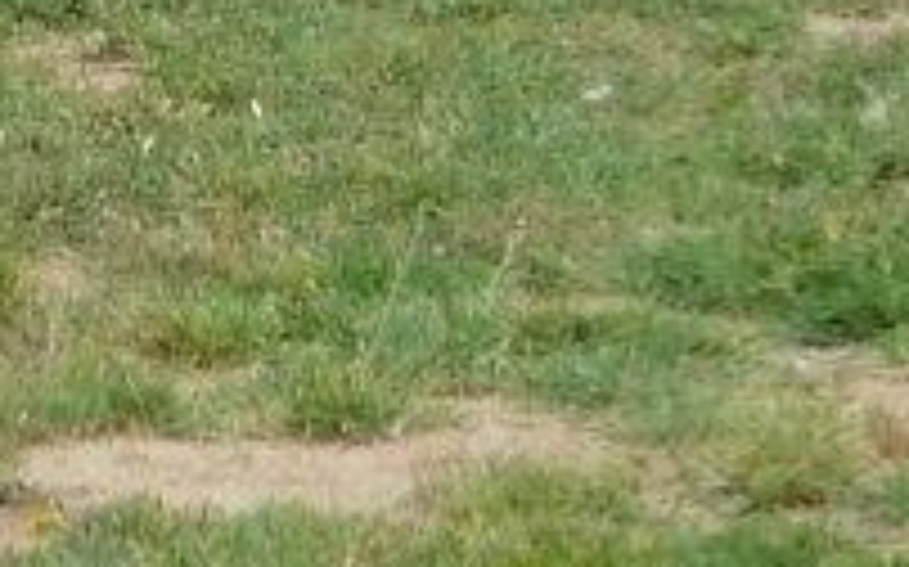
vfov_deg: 2.9
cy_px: -2102
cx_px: 117
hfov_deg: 4.9
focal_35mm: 429
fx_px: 10622
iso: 125
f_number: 3.8
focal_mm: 9
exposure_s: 1/400
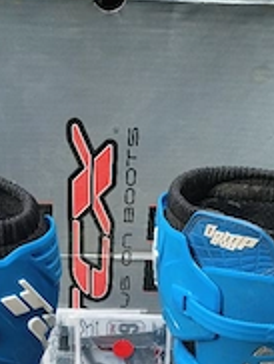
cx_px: 114
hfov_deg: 25.7
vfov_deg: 31.8
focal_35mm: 57
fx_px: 600
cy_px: 340
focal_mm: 3.98
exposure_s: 1/50
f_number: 1.8
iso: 50
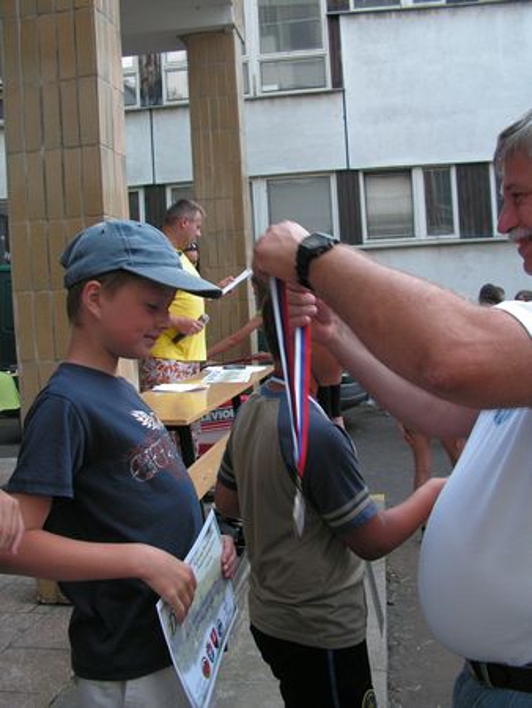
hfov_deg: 39.7
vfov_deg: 51.3
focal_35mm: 36
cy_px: 354
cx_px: 266
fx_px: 737
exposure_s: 1/60
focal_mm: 6
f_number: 3.2
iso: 50
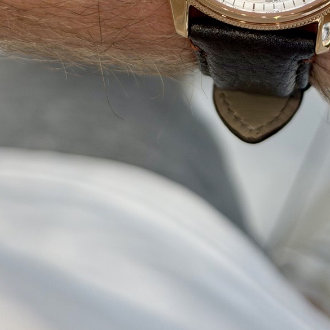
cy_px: -36
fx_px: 1057
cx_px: 267
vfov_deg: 17.2
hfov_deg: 17.6
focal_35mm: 98
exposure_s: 1/121
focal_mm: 6.76
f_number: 1.78
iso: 50
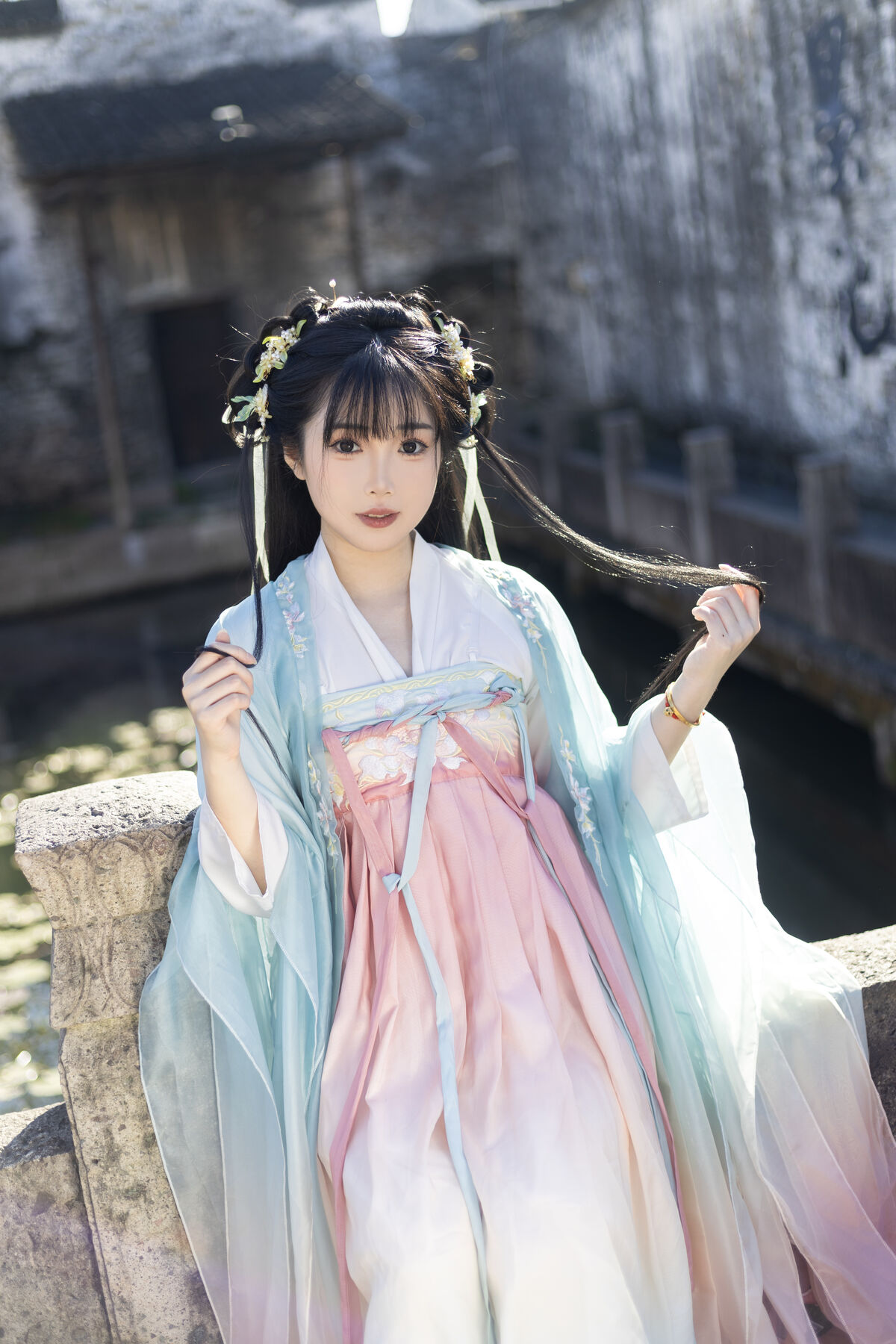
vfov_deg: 39.6
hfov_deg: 27.0
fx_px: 1867
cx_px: 448
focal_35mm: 50
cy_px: 672
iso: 100
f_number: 2.2
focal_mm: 50
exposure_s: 1/800
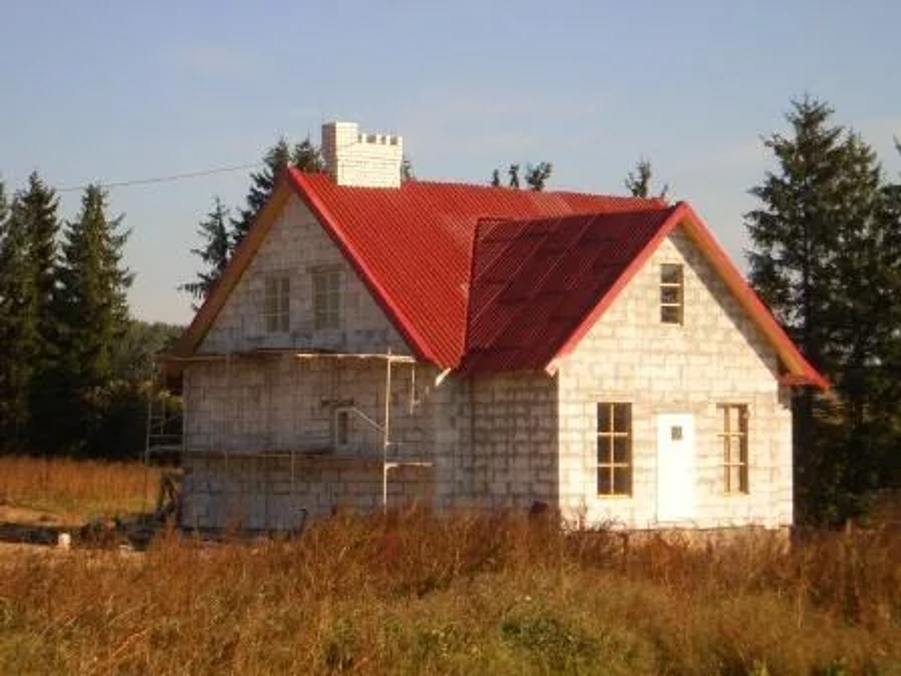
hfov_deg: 19.3
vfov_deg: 14.5
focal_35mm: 102
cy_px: 338
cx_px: 450
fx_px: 2655
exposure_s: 1/200
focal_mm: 13.5
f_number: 6.6
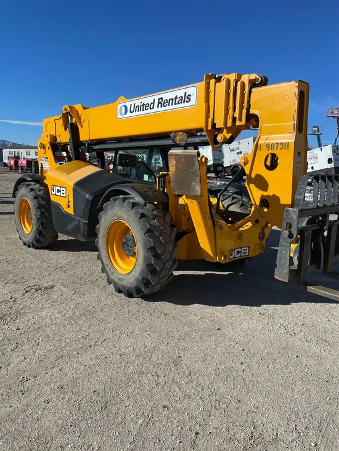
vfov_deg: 67.3
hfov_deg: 53.1
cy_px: 226
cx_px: 170
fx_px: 339
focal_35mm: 26
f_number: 1.6
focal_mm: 4.2
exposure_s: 1/4292
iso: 32
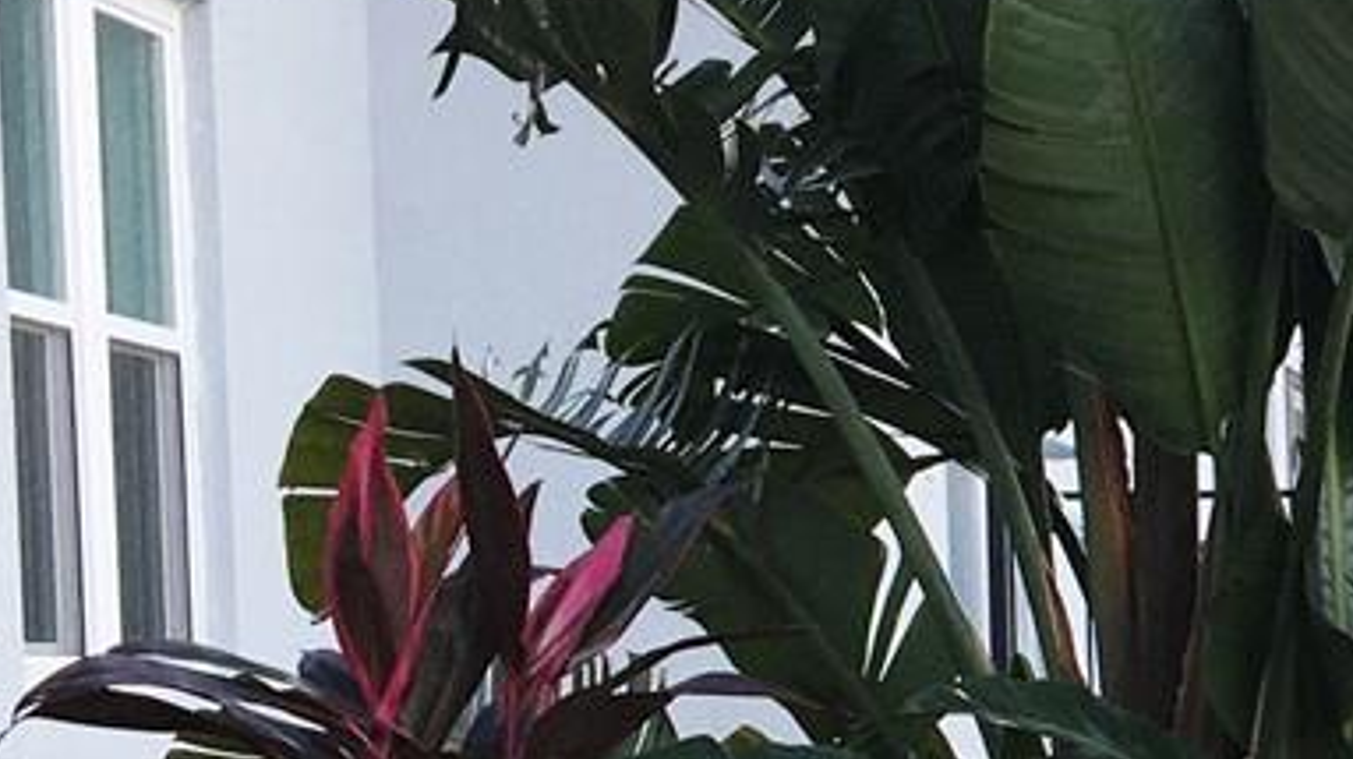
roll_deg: +0.2
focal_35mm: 132
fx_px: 4733
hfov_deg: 15.4
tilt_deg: -2.2
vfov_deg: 9.0
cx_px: 1809
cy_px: 992
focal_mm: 4.15
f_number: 2.2
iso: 25
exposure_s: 1/60
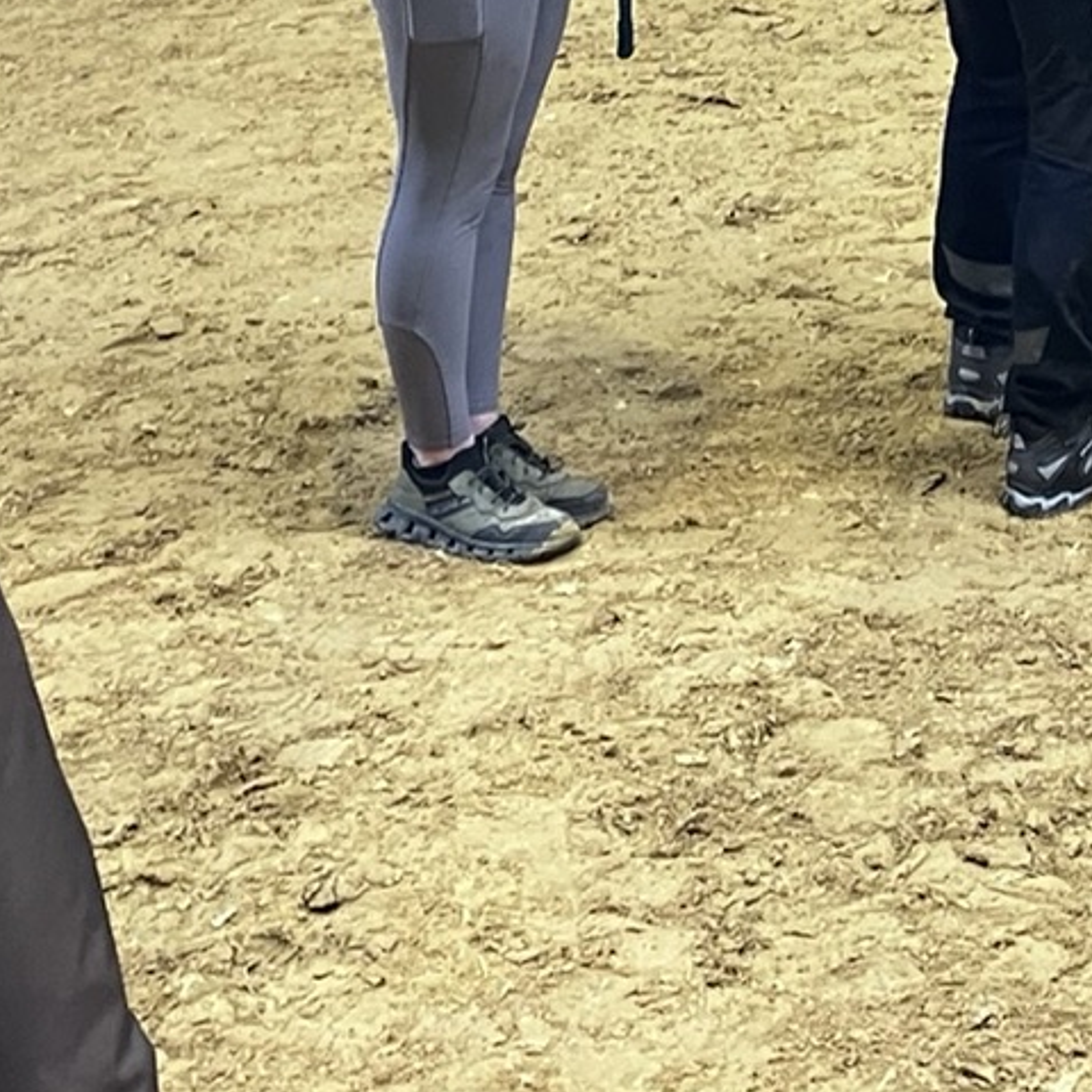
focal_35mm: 99
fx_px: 3533
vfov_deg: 16.2
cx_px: 1577
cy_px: -489
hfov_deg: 16.2
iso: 125
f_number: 1.8
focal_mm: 3.99
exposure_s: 1/60
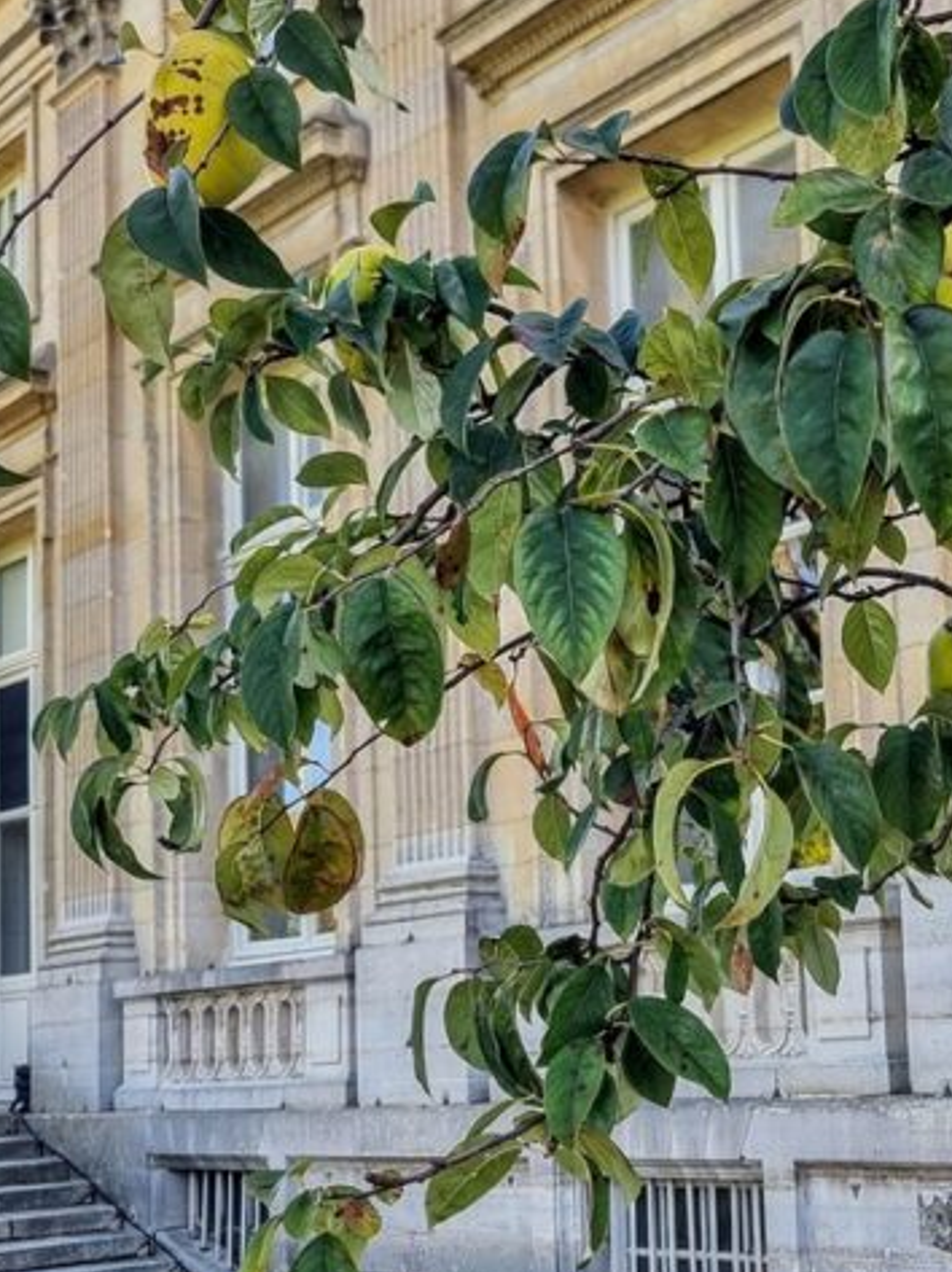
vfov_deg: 36.6
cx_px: 887
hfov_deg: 26.9
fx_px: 1909
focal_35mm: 52
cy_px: 796
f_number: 1.8
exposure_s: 1/120
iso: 50
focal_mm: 6.7
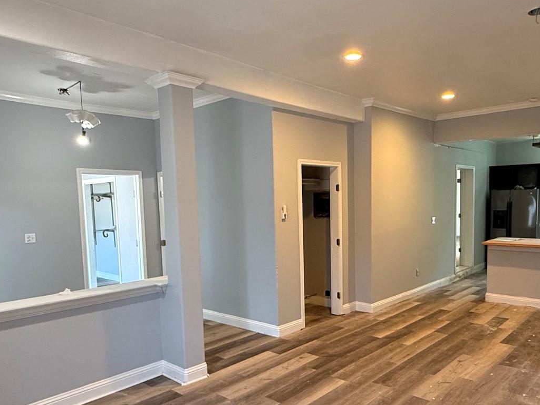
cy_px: 245
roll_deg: +1.4
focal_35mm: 28
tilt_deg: -5.1
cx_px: 291
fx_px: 437
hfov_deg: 63.4
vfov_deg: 49.4
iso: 320
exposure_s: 1/60
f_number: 2.2
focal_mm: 2.22
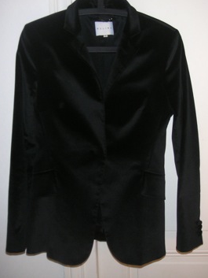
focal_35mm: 43
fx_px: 344
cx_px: 107
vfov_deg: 43.8
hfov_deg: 33.6
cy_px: 130
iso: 160
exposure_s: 1/45
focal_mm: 6
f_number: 2.8
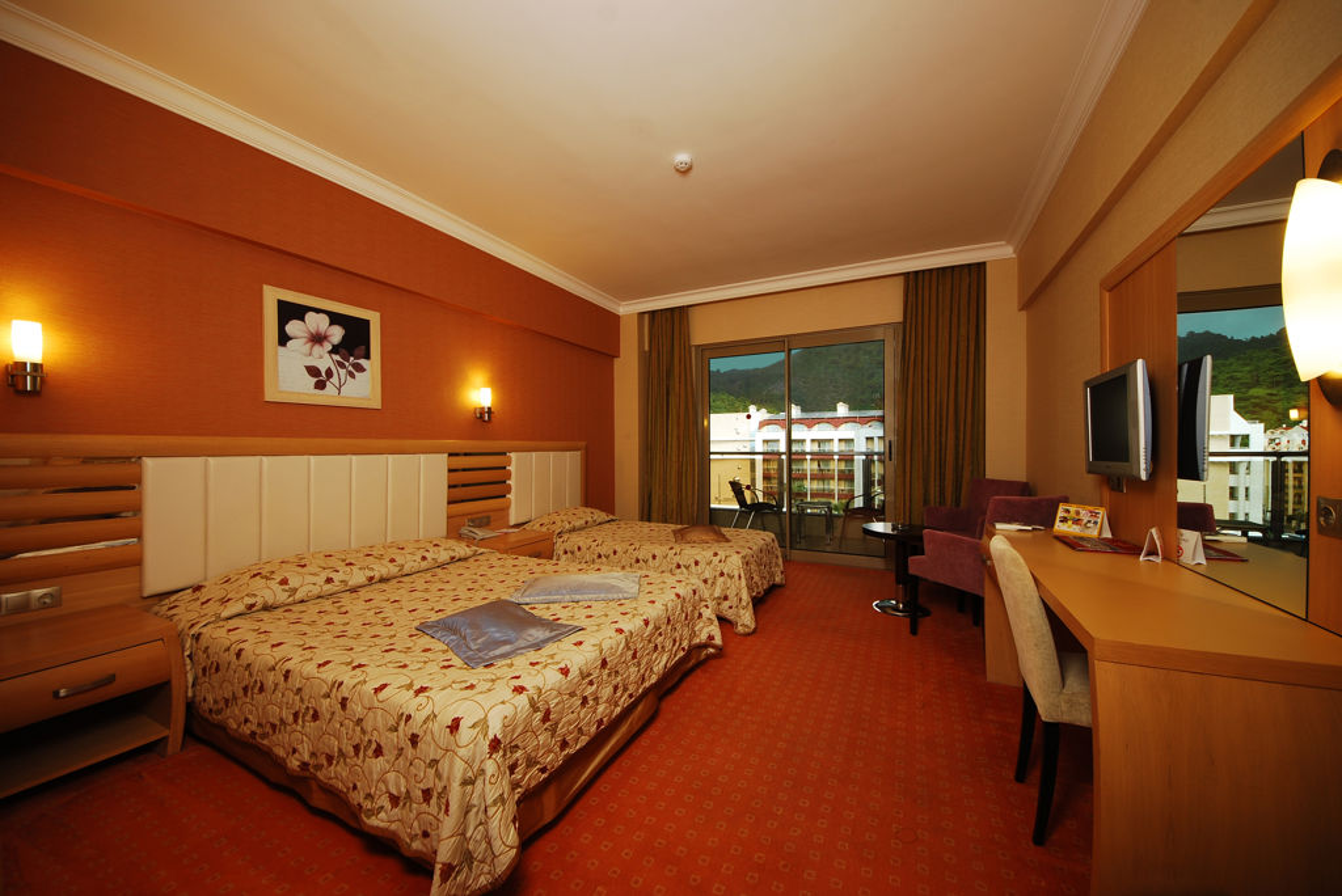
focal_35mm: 12
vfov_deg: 90.1
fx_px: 448
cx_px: 671
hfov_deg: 112.6
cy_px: 448
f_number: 8
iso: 100
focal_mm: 8
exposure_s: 1/6
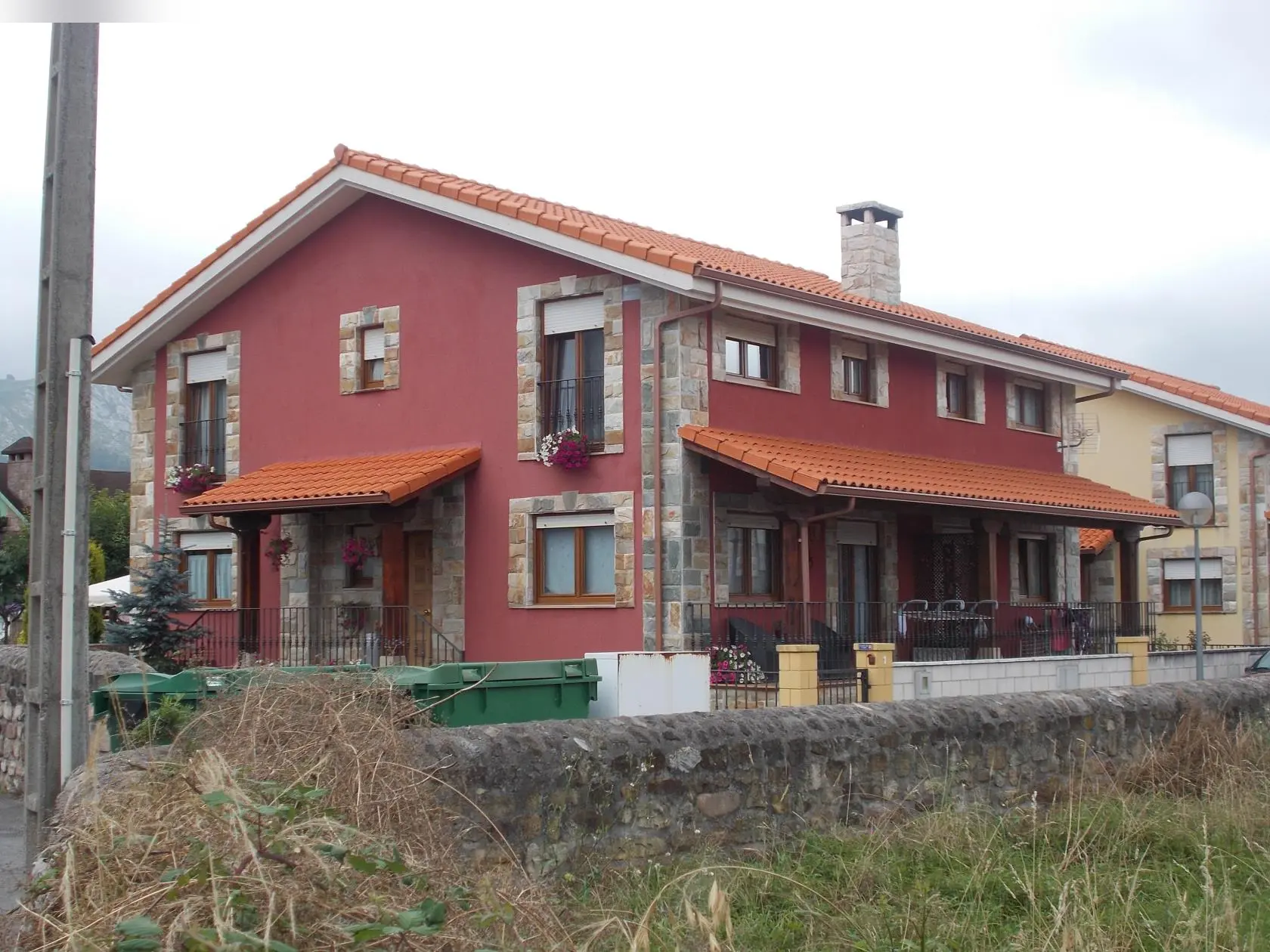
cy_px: 476
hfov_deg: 38.2
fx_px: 1834
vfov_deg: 29.1
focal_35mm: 50
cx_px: 635
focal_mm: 9
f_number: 4.5
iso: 80
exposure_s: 1/80
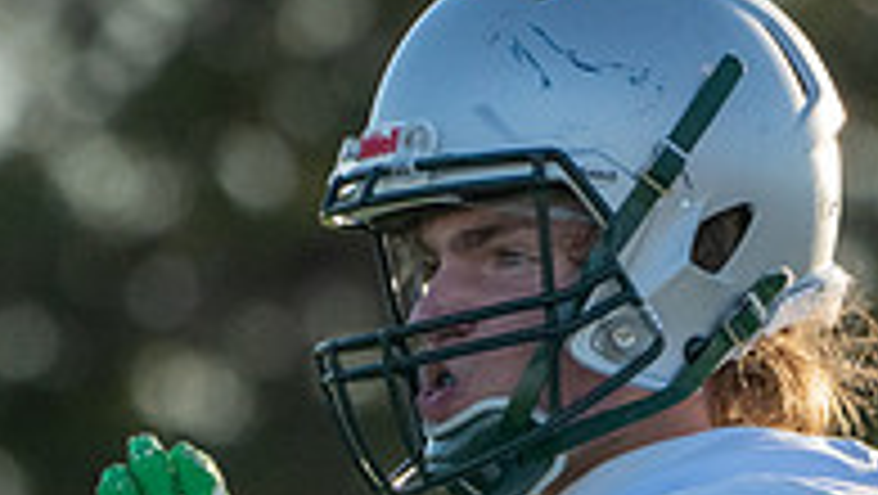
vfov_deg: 0.6
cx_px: 861
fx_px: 51417
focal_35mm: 2207
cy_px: 1170
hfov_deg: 1.0
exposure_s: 1/1250
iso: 400
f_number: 5.6
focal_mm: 312
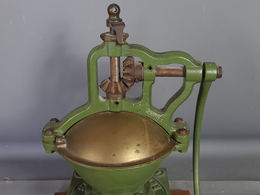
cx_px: 130
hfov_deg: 67.3
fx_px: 195
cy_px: 98
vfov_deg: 53.1
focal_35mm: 26
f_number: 1.8
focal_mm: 5.4
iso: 64
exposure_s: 1/50
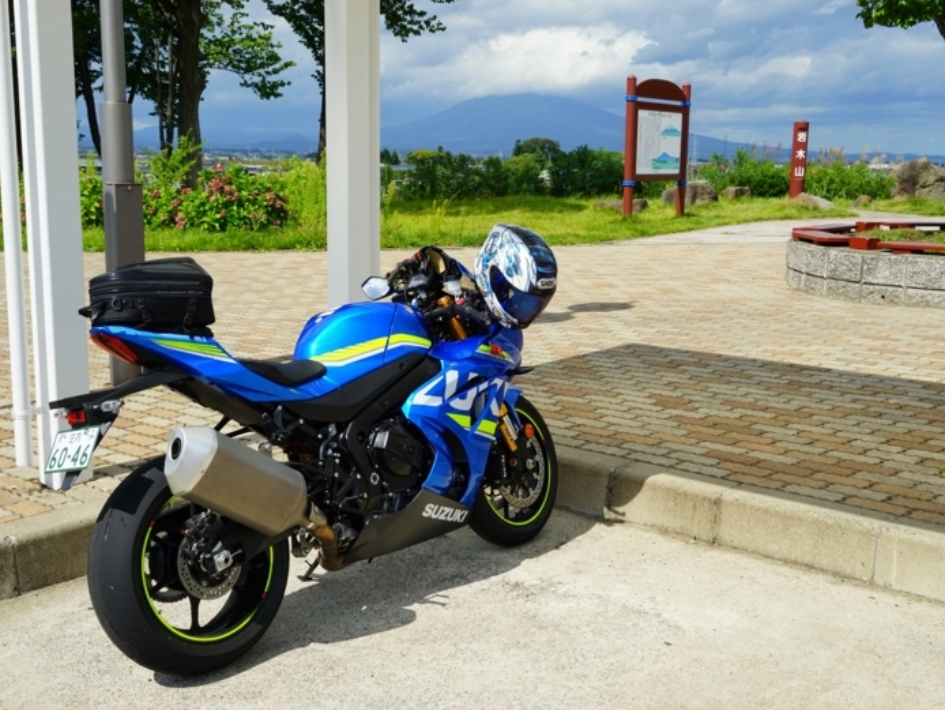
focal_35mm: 41
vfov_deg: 35.2
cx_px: 477
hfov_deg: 45.8
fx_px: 1120
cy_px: 356
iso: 100
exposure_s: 1/125
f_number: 11
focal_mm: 37
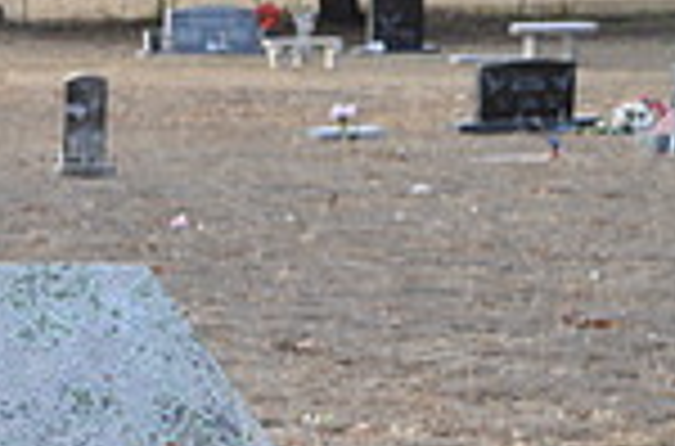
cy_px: 845
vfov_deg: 7.1
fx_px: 3477
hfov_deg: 10.9
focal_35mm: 186
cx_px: -162
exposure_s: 1/100
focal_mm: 32
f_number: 5
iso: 400
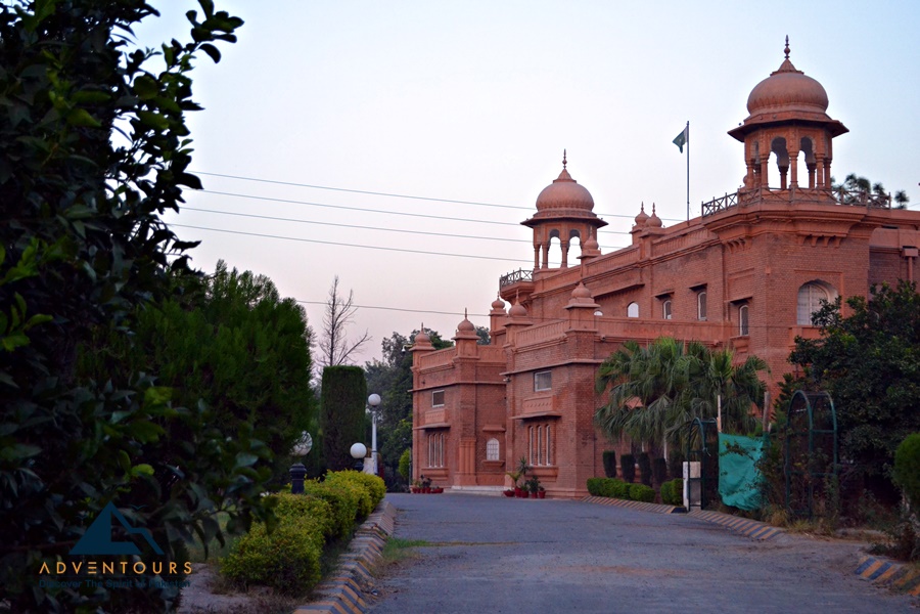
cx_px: 460
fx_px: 1457
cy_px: 307
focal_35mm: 57
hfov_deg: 35.1
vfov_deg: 23.8
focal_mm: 38
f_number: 5
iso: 2000
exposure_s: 1/500
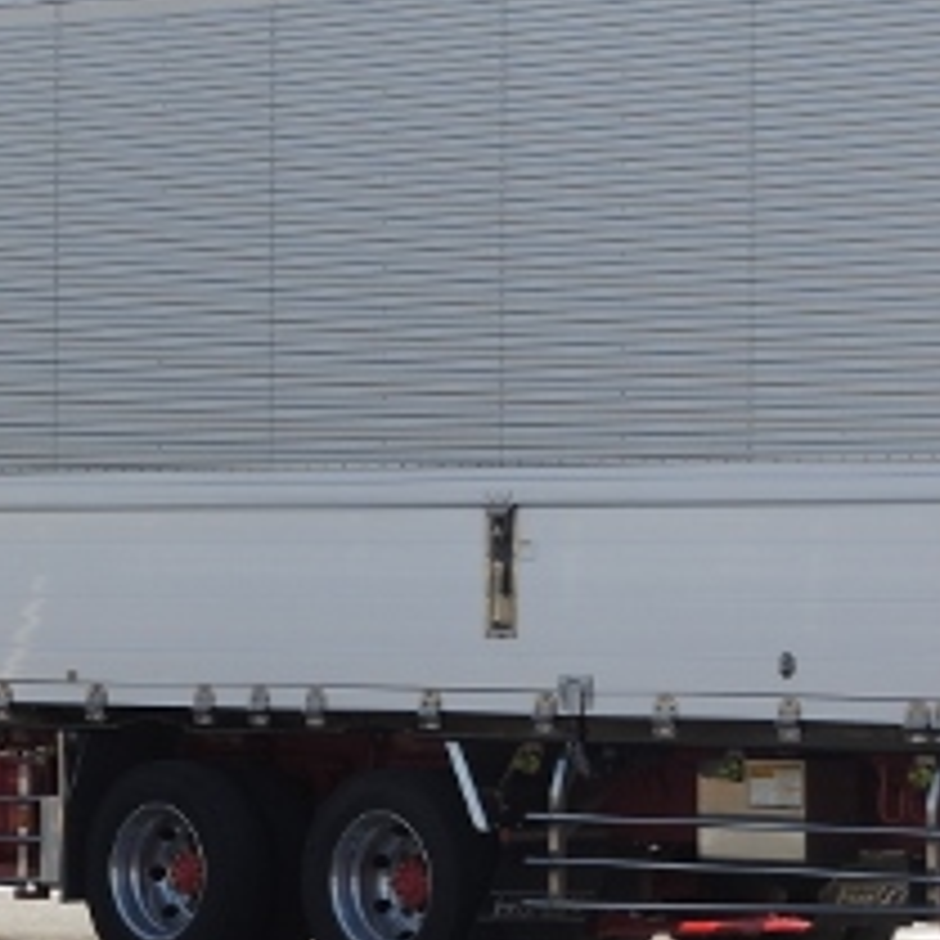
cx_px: 225
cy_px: 337
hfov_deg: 7.0
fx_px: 7650
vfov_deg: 7.0
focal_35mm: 249
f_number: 3.2
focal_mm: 19.7
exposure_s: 1/500
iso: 80
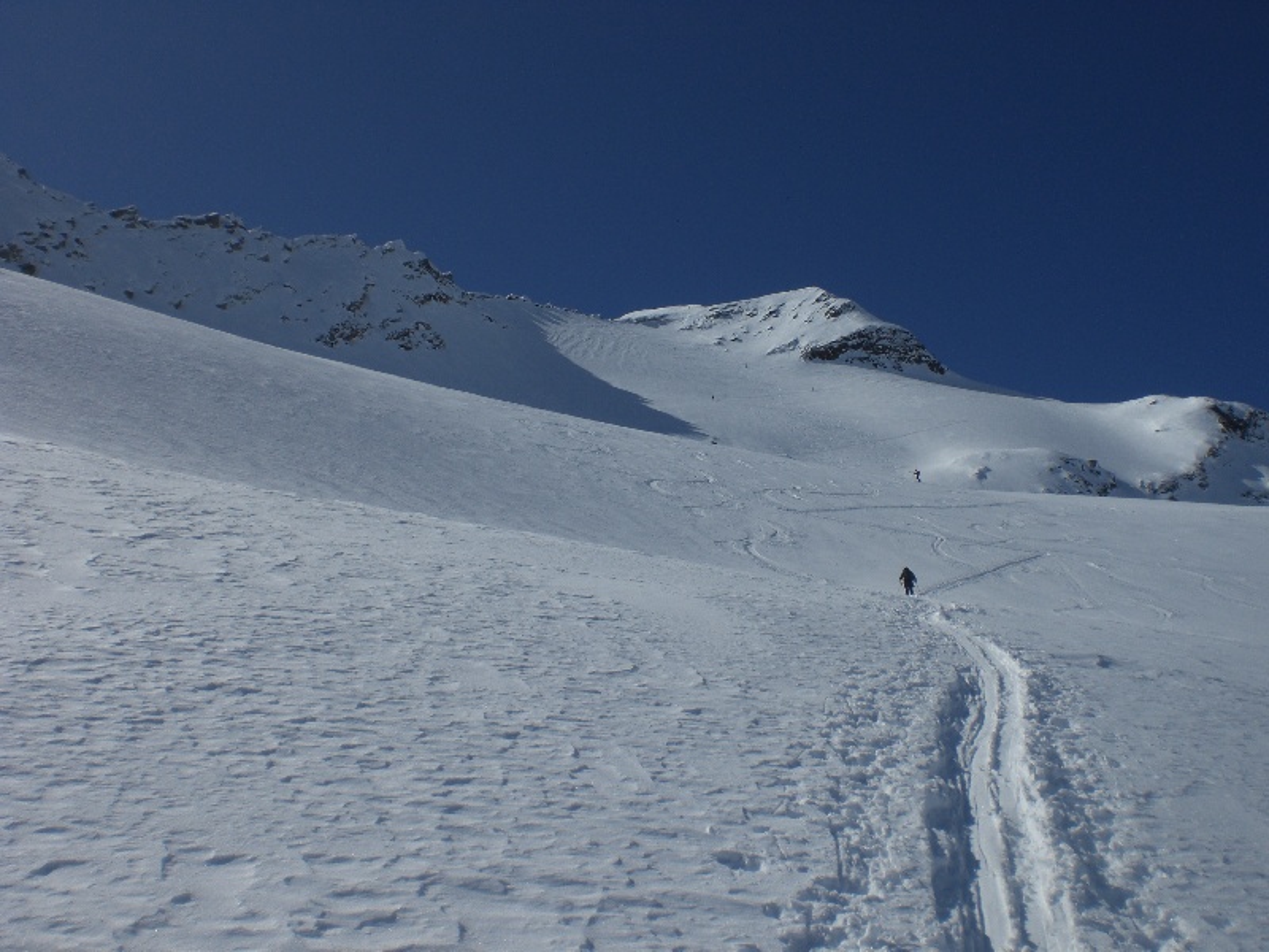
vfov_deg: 37.7
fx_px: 1393
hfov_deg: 49.0
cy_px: 476
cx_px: 634
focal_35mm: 38
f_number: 4.4
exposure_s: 1/1600
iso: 50
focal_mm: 6.3
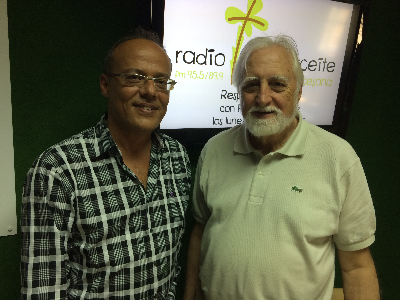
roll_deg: -1.1
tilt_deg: -5.1
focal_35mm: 29
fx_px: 335
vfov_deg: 48.2
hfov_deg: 61.7
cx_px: 200
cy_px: 150
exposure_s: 1/33
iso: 50
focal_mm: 4.15
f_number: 2.2
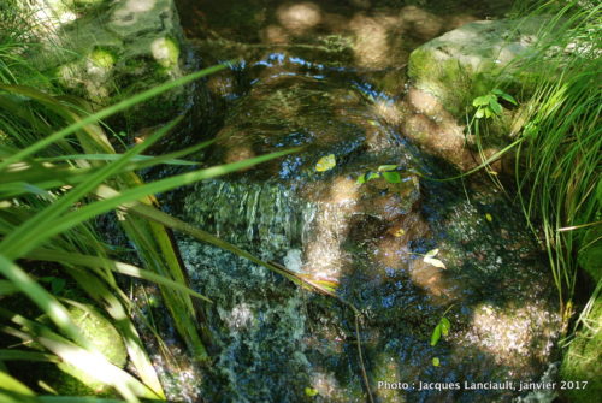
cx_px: 301
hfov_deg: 27.0
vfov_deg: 18.2
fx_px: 1256
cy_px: 202
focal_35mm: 75
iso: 400
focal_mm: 50
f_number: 1.4
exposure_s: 1/250
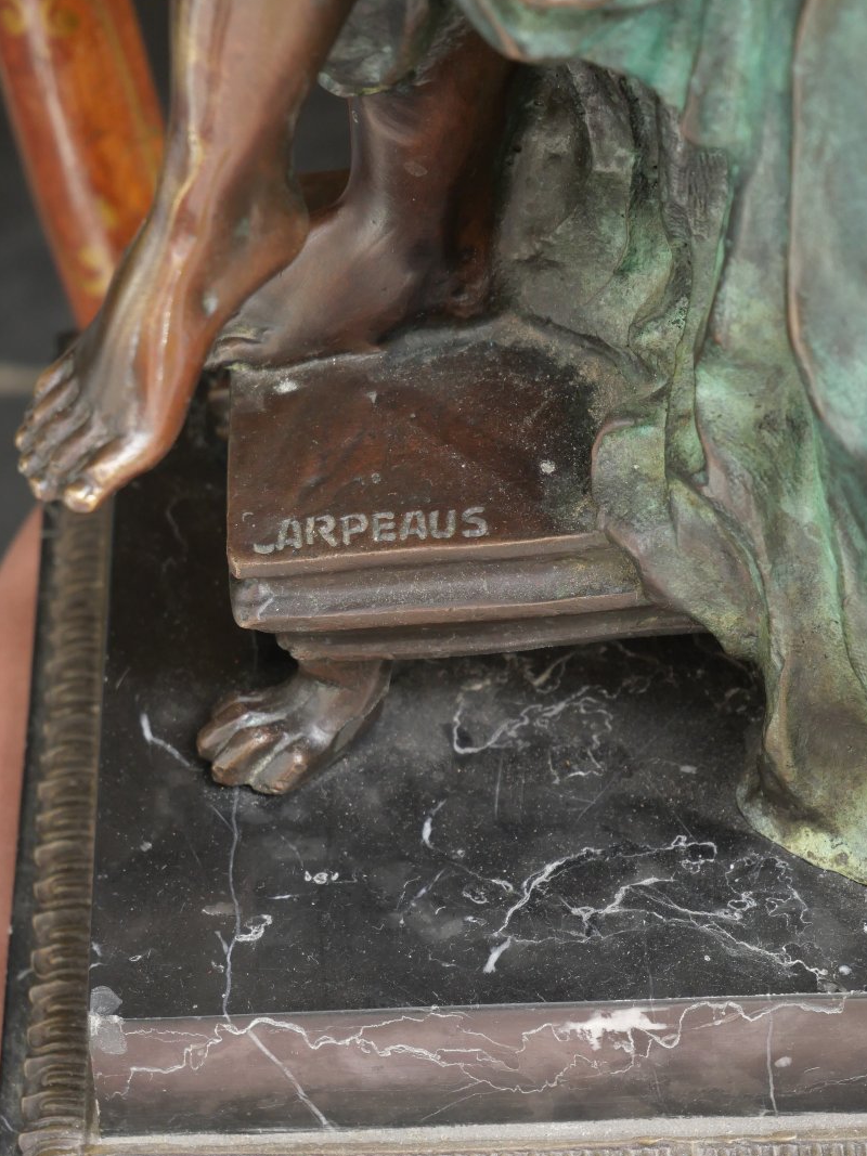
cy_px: 573
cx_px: 434
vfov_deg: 19.8
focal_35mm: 99
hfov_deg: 14.9
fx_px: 3307
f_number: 5.6
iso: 1000
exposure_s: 1/100
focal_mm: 44
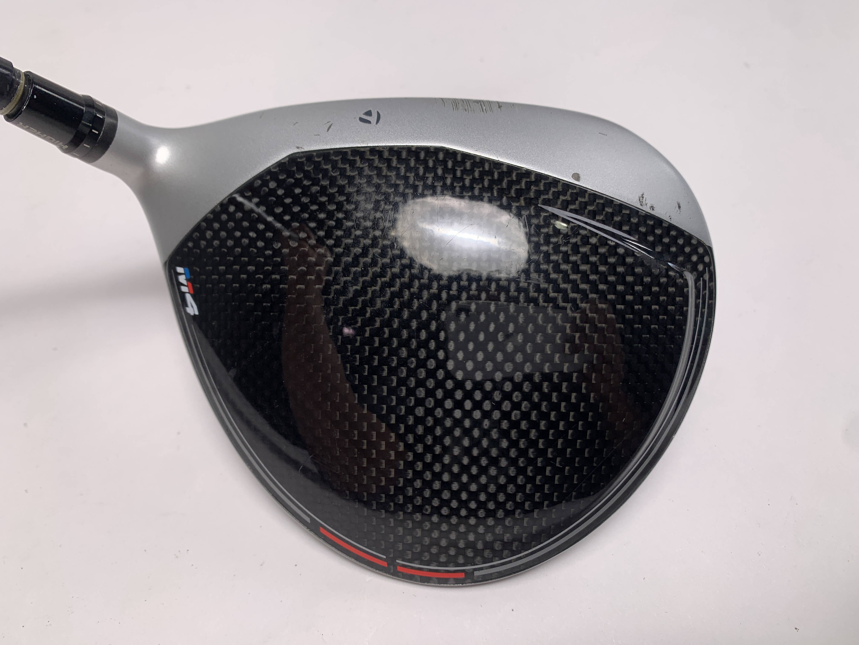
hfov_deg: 67.3
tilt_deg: -52.4
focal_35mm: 26
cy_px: 322
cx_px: 430
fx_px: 645
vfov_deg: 53.1
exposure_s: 1/244
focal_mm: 4.25
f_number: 1.8
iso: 25
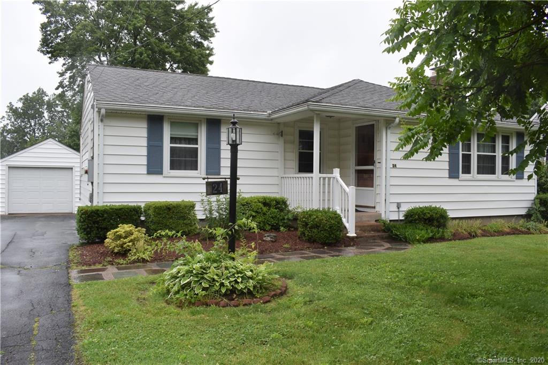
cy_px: 182
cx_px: 274
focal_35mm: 30
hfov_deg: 61.9
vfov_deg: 43.6
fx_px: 456
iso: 200
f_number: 8
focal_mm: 20
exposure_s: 1/250
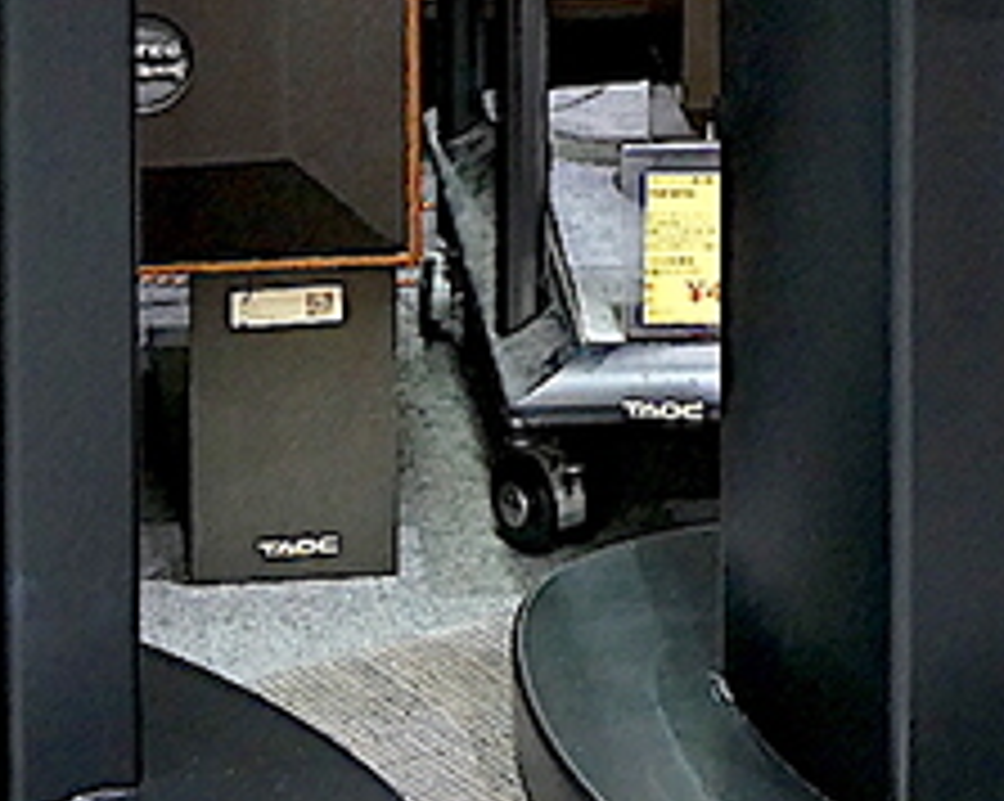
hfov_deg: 10.4
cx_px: 450
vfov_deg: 8.2
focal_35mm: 185
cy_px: -328
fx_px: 5492
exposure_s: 1/2.5
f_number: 3.9
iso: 200
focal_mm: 7.8
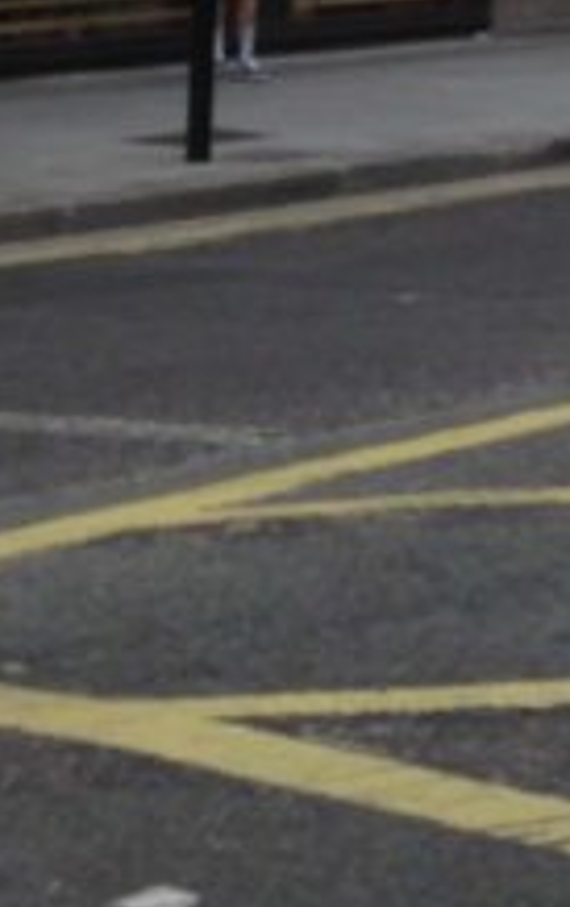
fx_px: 4060
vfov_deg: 11.8
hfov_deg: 7.7
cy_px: -716
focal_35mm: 164
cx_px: 1186
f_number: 2.4
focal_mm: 4.12
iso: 50
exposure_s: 1/176
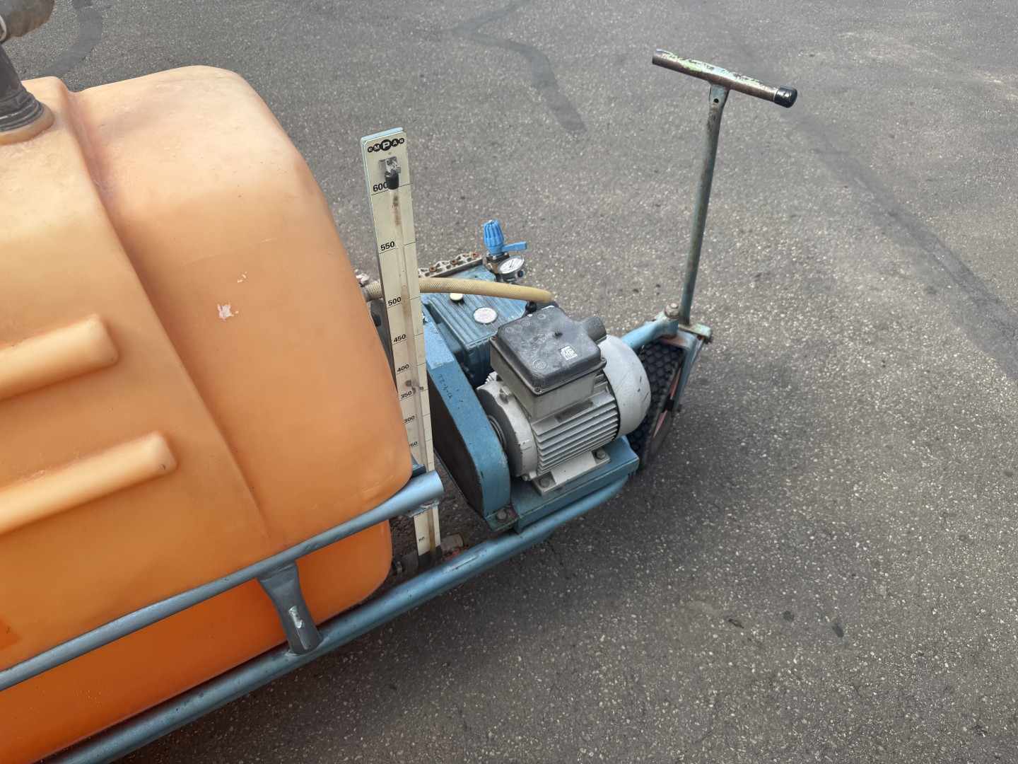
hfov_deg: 71.6
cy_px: 382
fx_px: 706
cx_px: 509
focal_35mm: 24
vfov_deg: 56.8
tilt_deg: -45.9
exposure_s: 1/1361
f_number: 1.78
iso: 80
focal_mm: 6.76
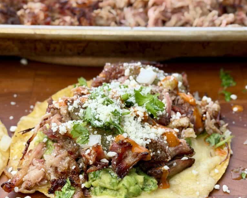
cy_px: 106
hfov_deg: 30.0
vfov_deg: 24.2
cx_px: 124
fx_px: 460
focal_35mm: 63
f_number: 1.78
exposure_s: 1/323
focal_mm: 6.76
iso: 64
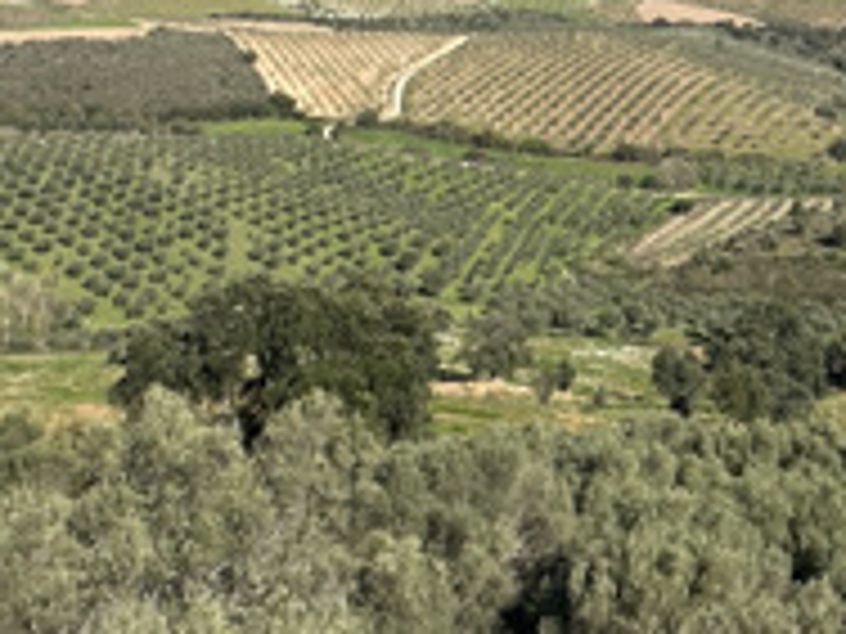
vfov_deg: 22.7
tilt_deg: +10.9
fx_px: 1271
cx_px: 706
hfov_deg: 35.3
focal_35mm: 52
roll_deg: -0.3
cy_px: -326
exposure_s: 1/2564
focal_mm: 2.22
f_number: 2.2
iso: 40
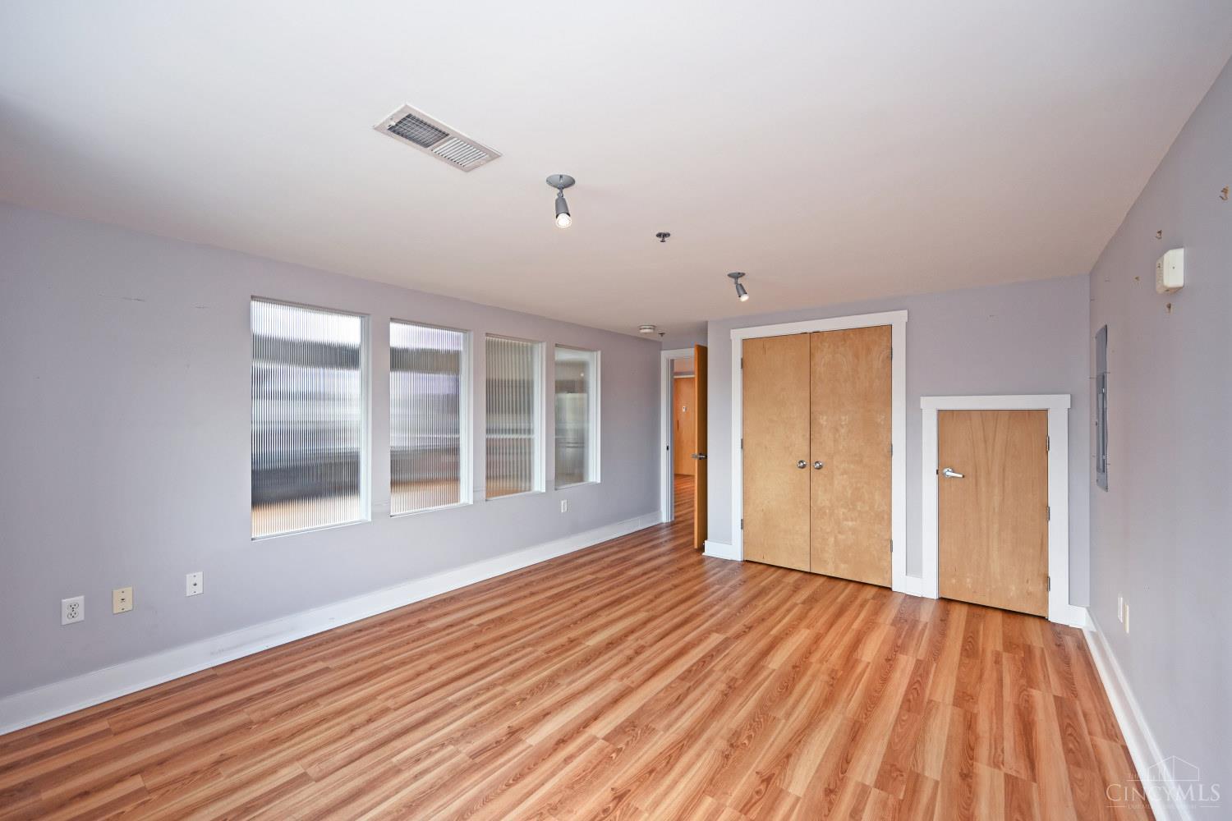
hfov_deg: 104.3
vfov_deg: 81.2
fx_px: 479
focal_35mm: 14
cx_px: 616
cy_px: 410
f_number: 4
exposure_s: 1/60
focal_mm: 14
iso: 200
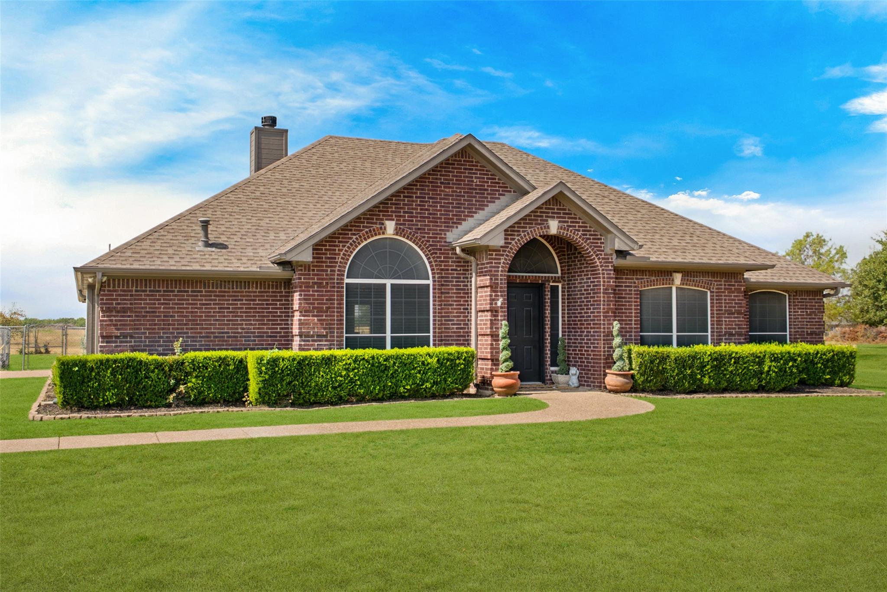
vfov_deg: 36.9
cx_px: 444
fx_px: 887
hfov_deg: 53.1
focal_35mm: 36
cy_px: 296
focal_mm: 24
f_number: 10
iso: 80
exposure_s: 1/100
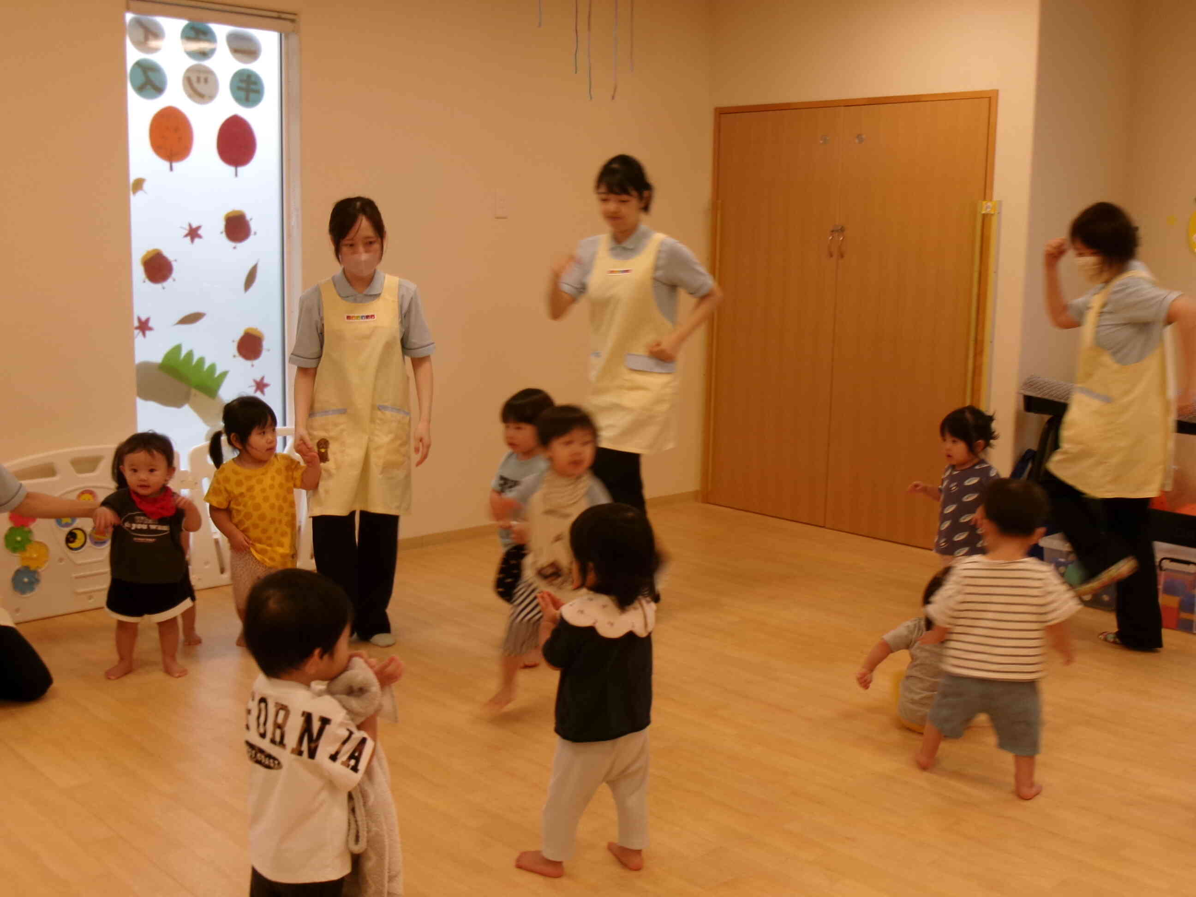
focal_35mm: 43
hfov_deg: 43.9
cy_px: 448
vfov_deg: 33.6
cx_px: 598
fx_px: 1486
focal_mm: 7.8
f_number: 4.7
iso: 112
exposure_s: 1/34
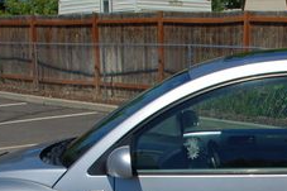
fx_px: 765
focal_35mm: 96
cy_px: 176
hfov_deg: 20.6
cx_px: 284
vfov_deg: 14.1
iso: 100
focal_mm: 23.13
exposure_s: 1/500
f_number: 8
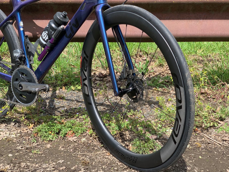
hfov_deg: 36.8
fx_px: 344
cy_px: 86
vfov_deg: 28.0
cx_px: 114
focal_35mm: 52
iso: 16
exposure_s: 1/623
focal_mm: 6
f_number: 2.4
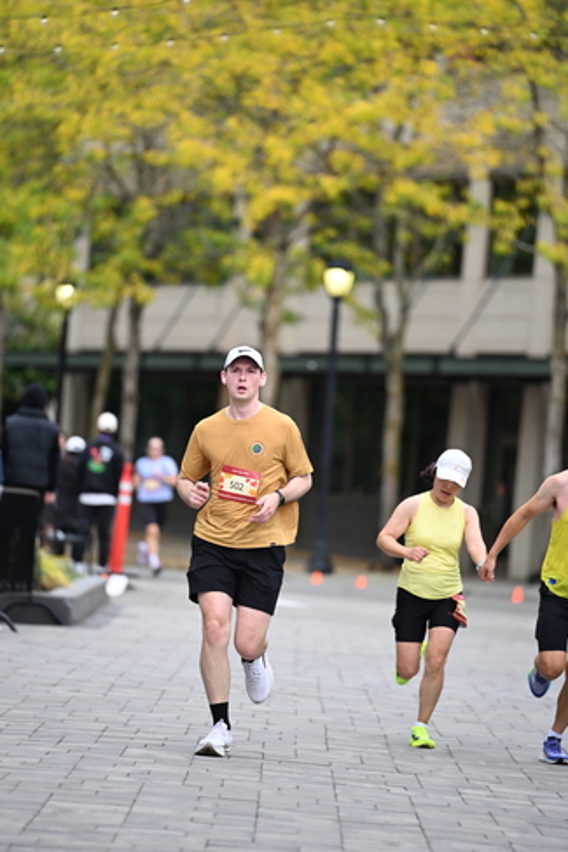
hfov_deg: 6.1
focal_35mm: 226
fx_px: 5344
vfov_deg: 9.1
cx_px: 279
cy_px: 415
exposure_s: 1/2000
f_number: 2.8
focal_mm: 200
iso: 640
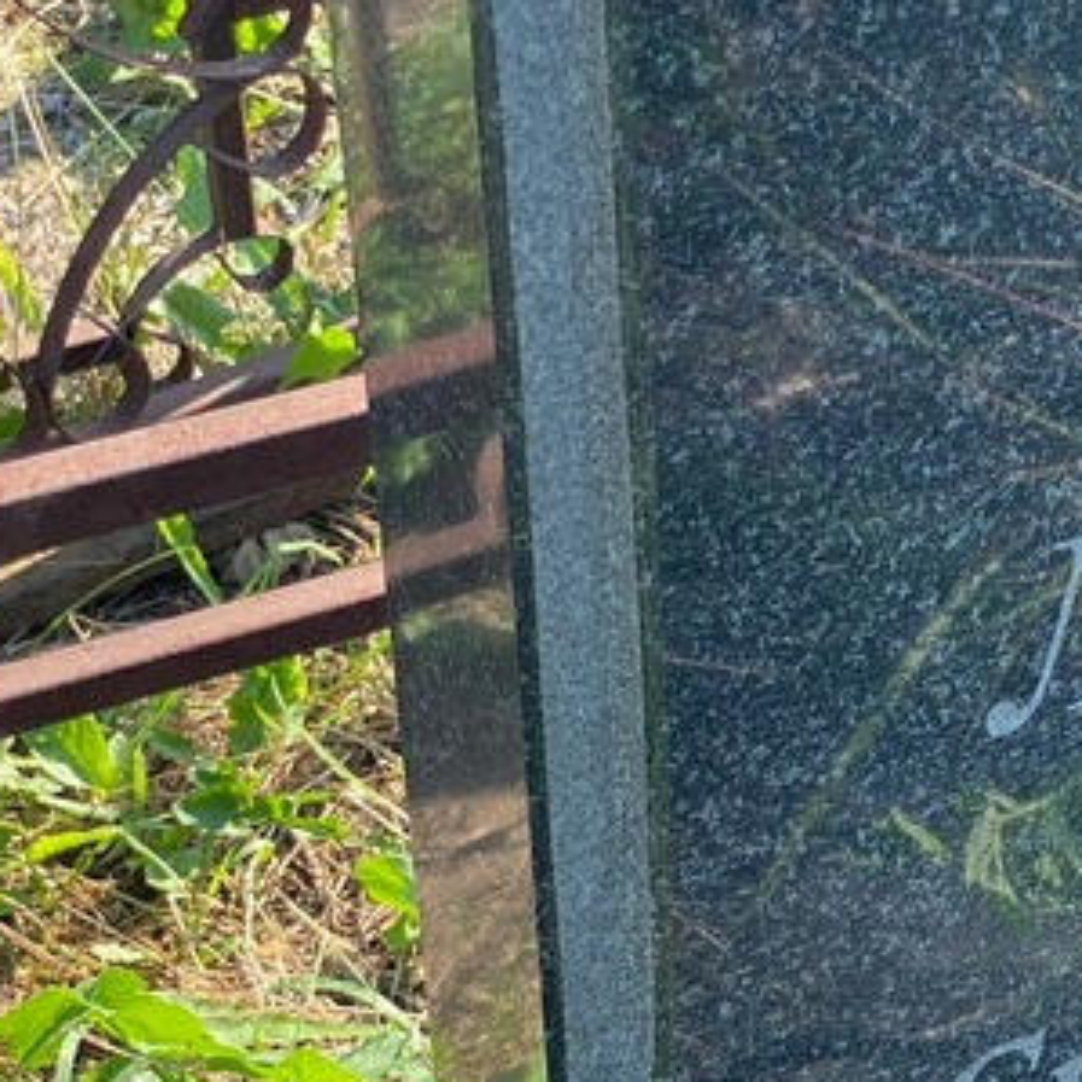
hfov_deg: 13.6
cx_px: 1422
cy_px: 883
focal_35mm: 123
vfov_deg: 14.1
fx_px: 4350
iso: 20
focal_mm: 6
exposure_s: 1/381
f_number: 2
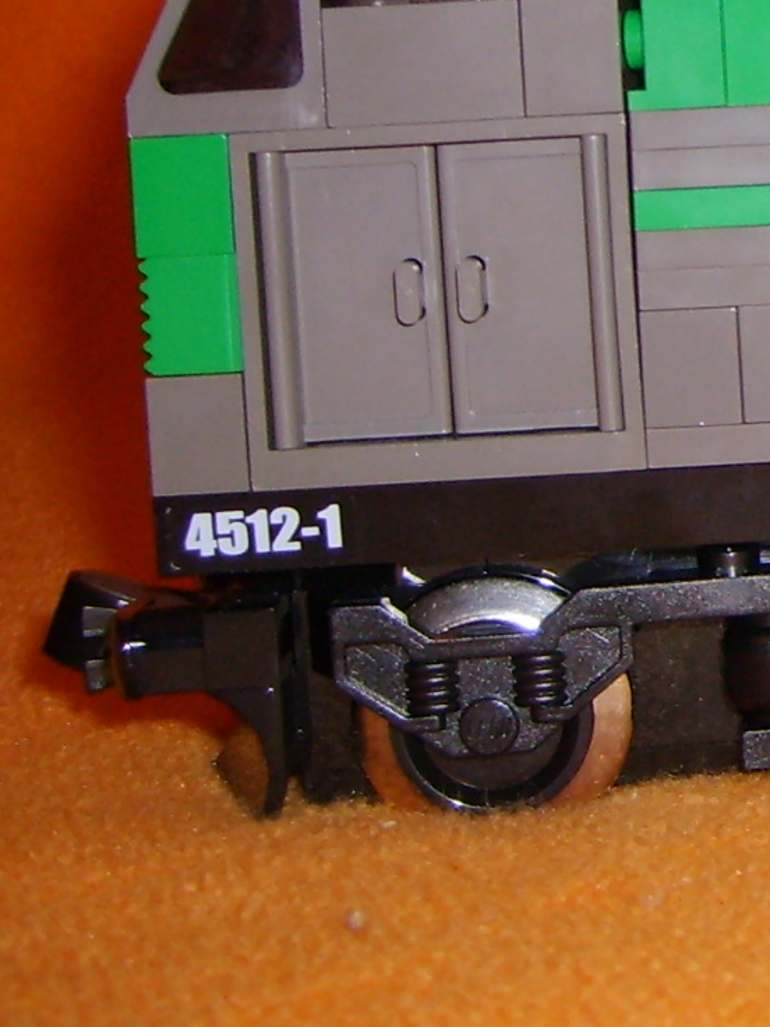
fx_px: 3203
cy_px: 78
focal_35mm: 108
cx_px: 1477
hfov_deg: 12.3
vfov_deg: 17.9
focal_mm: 5.8
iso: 100
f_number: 2.8
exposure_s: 1/45
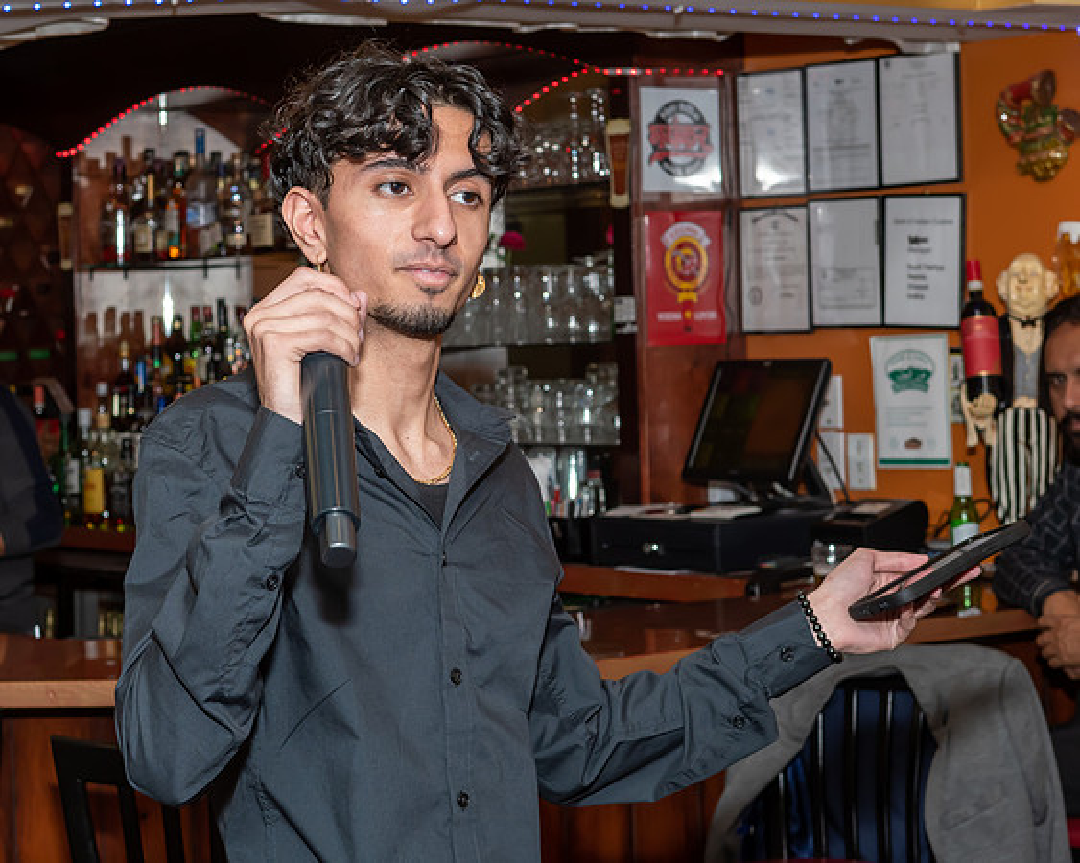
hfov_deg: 21.9
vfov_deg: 17.6
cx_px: 432
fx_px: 2784
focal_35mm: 87
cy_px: 357
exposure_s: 1/250
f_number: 6.3
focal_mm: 44
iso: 500
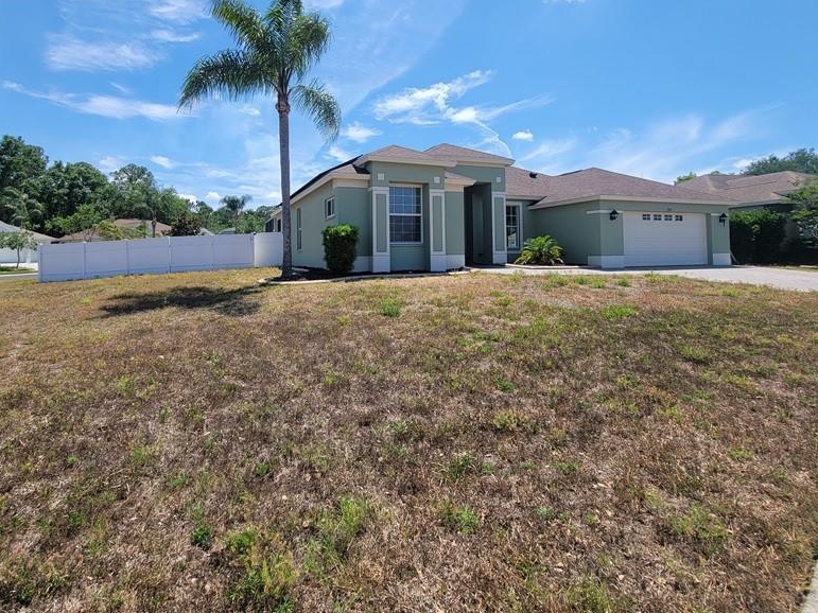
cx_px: 380
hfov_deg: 90.9
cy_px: 230
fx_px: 402
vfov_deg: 73.5
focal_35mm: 17
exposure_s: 1/1628
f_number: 2.2
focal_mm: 2.2
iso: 50
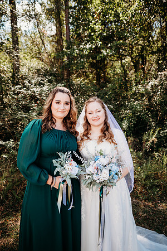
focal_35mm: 24
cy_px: 126
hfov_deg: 53.1
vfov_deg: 73.7
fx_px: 167
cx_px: 84
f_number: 2.2
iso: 100
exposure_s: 1/800
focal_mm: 24
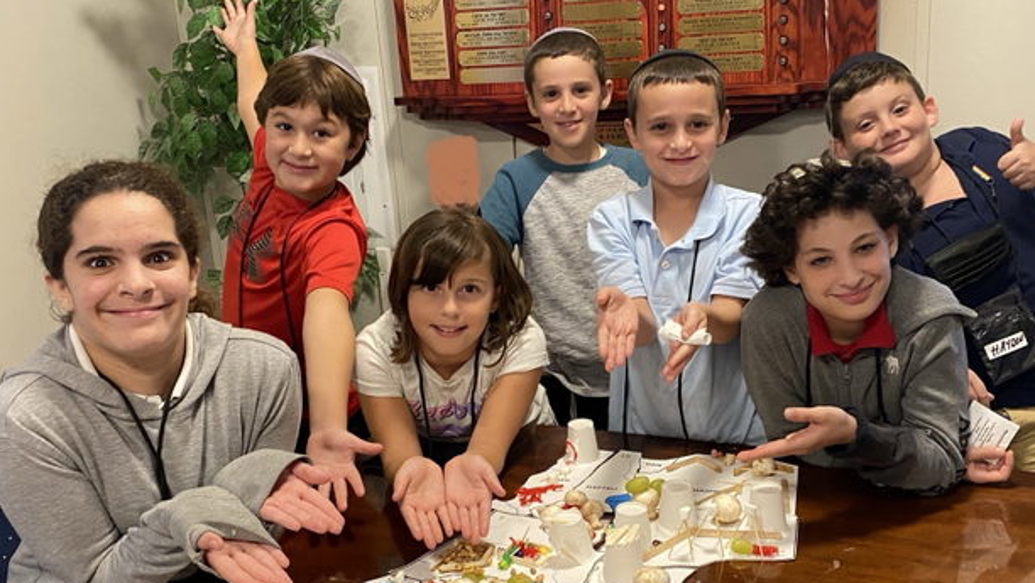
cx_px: 565
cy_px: 355
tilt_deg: -18.0
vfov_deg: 31.9
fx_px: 1016
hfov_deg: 53.9
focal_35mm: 37
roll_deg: +3.0
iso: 400
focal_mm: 4.25
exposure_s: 1/60
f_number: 1.8
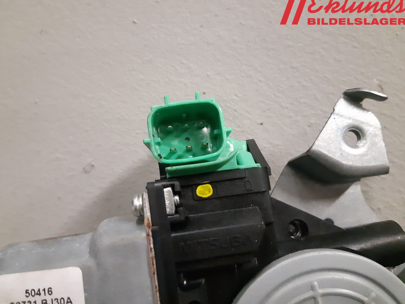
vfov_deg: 51.3
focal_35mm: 27
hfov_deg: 65.3
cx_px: 196
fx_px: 316
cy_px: 148
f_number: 1.7
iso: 800
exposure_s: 1/206
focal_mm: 3.93
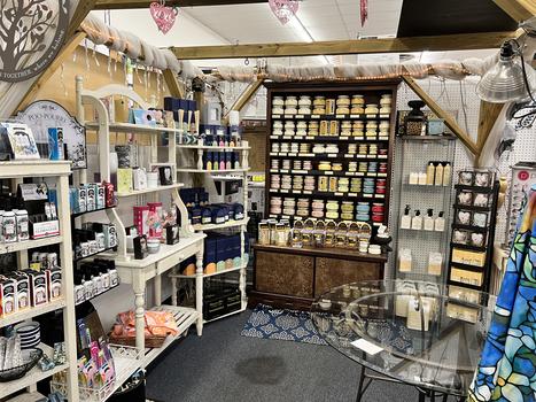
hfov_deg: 67.3
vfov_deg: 53.0
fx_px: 402
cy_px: 201
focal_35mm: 26
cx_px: 268
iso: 80
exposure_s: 1/60
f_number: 1.5
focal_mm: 5.7
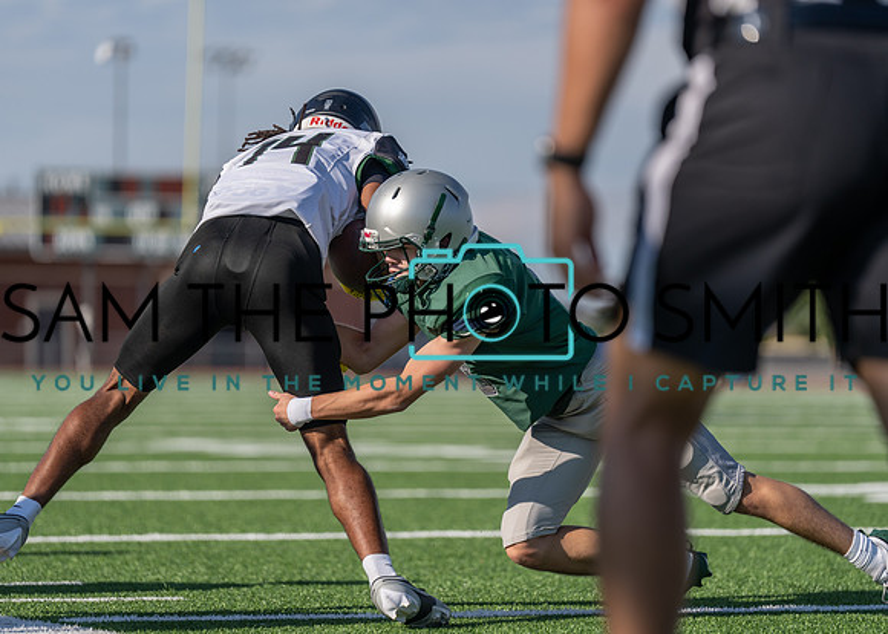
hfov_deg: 10.4
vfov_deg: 7.4
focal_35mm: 194
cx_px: 444
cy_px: 317
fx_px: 4888
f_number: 2.8
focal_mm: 185
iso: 100
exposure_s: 1/2500
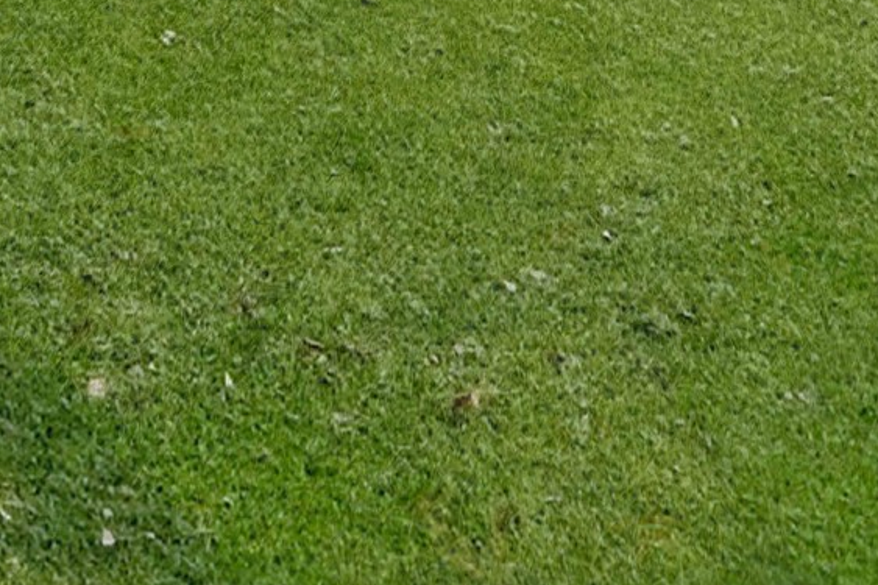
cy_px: -493
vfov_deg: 18.8
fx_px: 1317
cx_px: 558
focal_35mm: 54
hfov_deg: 36.6
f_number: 8
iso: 100
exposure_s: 1/400
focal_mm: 14
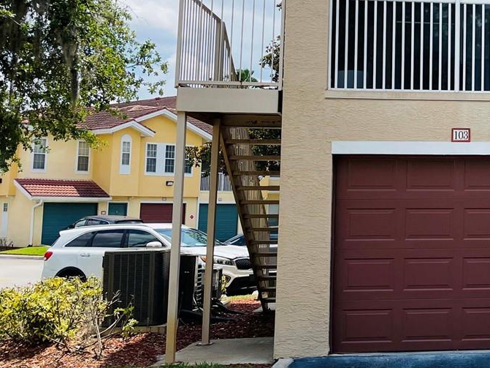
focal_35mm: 62
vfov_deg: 23.4
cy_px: 96
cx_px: 535
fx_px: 877
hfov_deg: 28.4
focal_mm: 4.2
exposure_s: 1/2506
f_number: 1.6
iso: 32
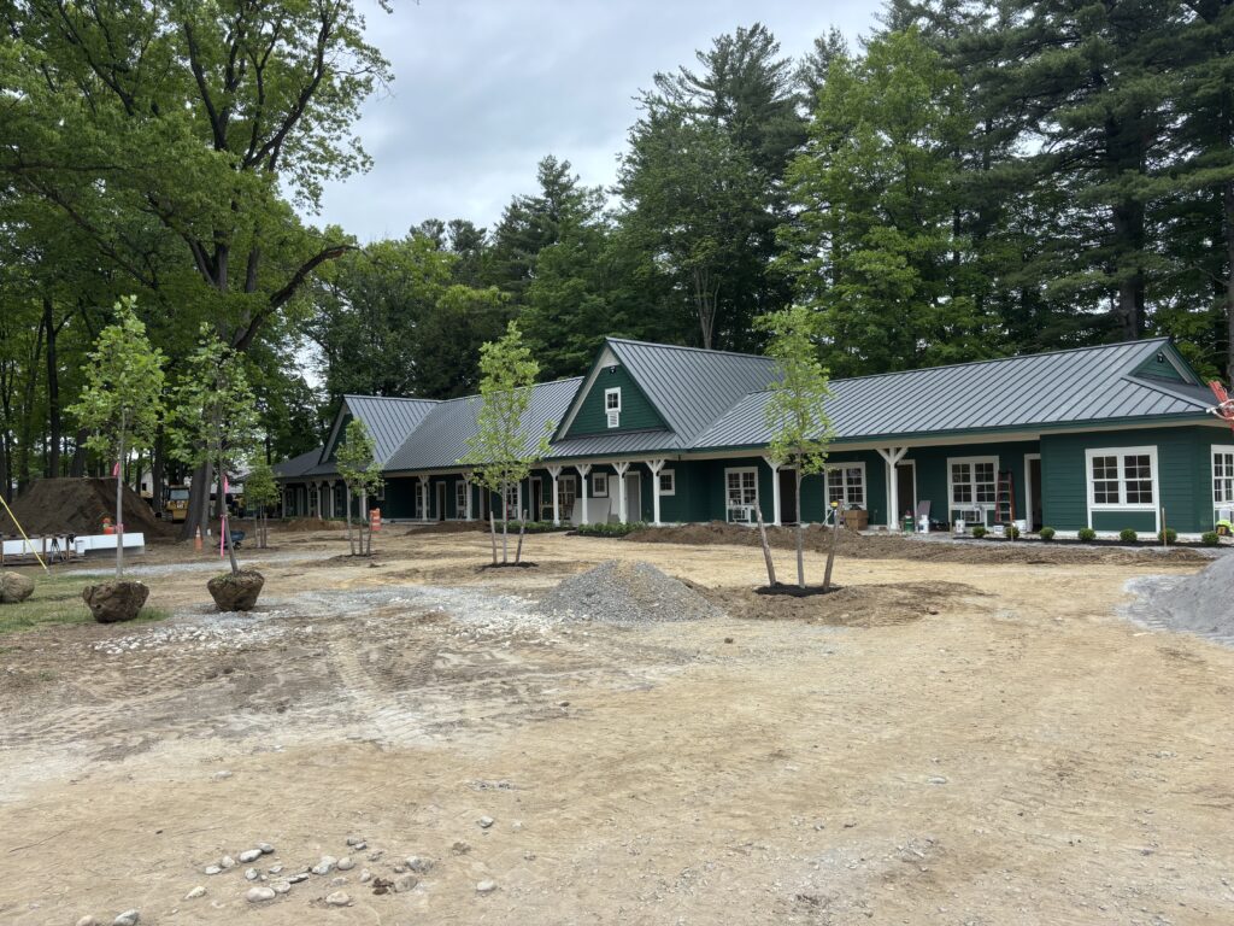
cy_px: 463
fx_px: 927
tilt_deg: +1.1
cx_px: 617
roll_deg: +0.8
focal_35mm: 26
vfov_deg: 53.1
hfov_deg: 67.3
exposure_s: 1/988
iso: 50
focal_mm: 5.96
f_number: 1.6
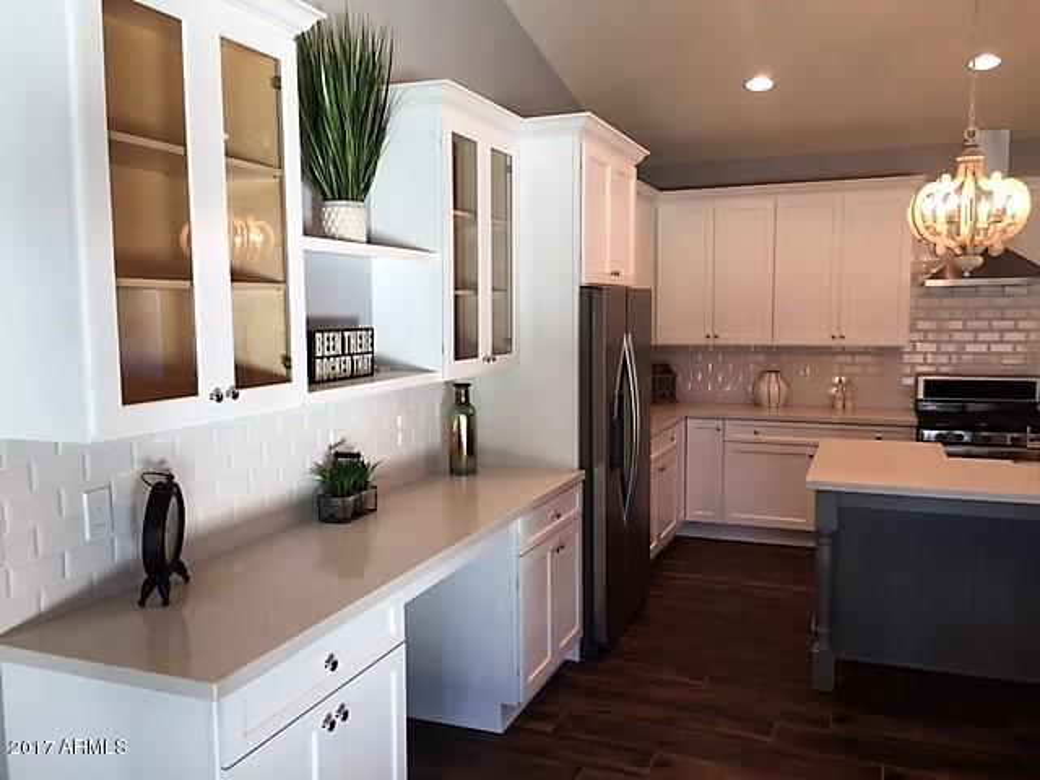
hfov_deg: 61.7
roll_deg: +1.1
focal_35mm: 29
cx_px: 520
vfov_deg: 48.2
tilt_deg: -4.7
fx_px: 871
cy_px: 390
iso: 32
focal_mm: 4.15
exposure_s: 1/40
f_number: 2.2
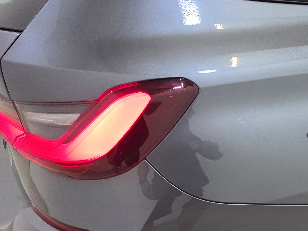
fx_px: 454
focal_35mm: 51
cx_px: 341
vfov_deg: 27.6
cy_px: 205
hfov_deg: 32.8
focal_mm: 6.5
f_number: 1.4
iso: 200
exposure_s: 1/100
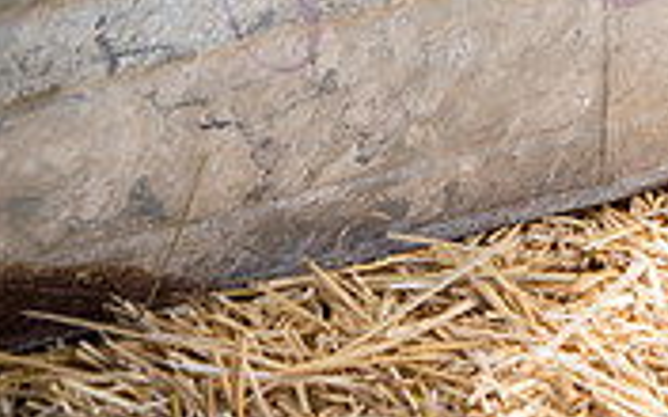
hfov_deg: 11.8
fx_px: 3222
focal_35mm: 177
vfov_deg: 7.1
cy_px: -425
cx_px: 474
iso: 400
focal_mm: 68
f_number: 6.3
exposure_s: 1/500
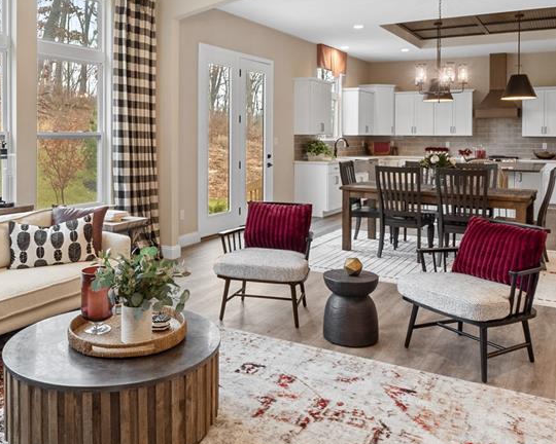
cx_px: 242
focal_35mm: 32
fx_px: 527
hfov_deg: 55.5
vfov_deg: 44.8
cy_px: 132
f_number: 8
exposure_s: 1/5
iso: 400
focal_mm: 9
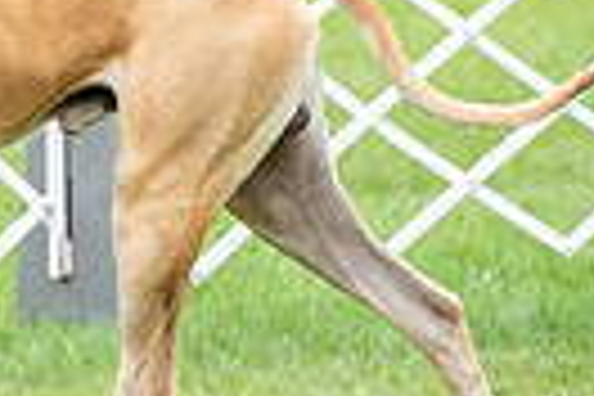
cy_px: -169
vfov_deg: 1.8
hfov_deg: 2.6
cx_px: -392
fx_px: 12869
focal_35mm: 780
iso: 400
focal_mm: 178
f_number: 4.5
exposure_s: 1/1000
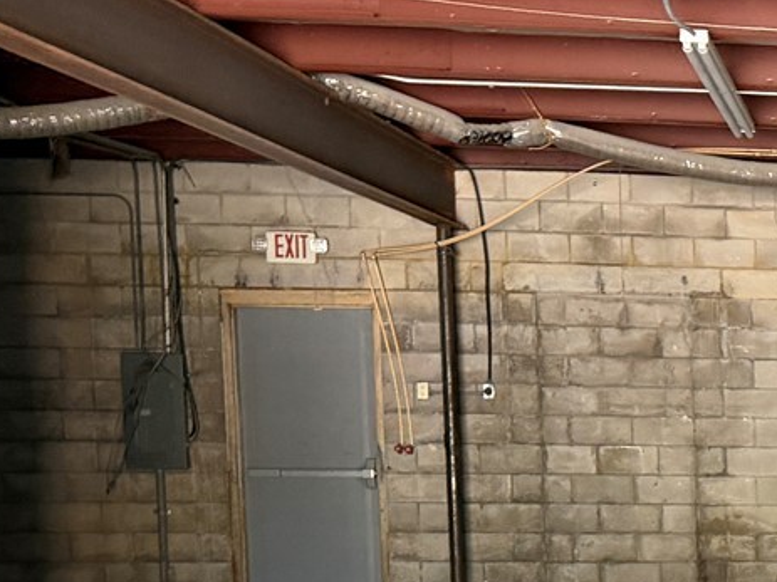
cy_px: 602
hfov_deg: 20.3
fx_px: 1863
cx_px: 1158
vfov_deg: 17.3
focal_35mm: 83
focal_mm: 6.76
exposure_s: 1/60
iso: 250
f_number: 1.78
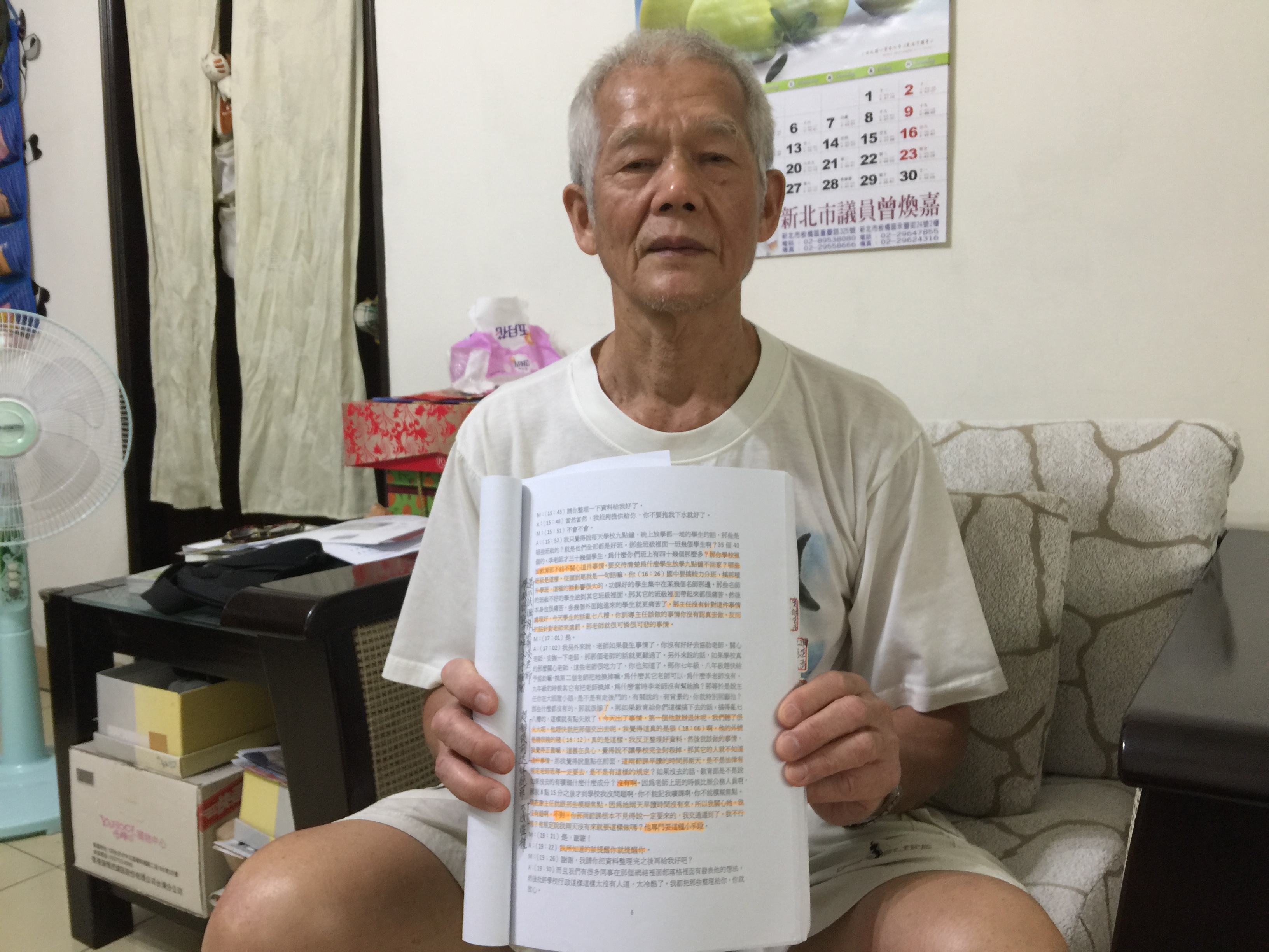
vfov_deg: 48.2
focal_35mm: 29
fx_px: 1063
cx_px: 634
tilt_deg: -7.4
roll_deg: -0.8
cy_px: 476
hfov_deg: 61.7
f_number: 2.2
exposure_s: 1/15
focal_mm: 4.15
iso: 40
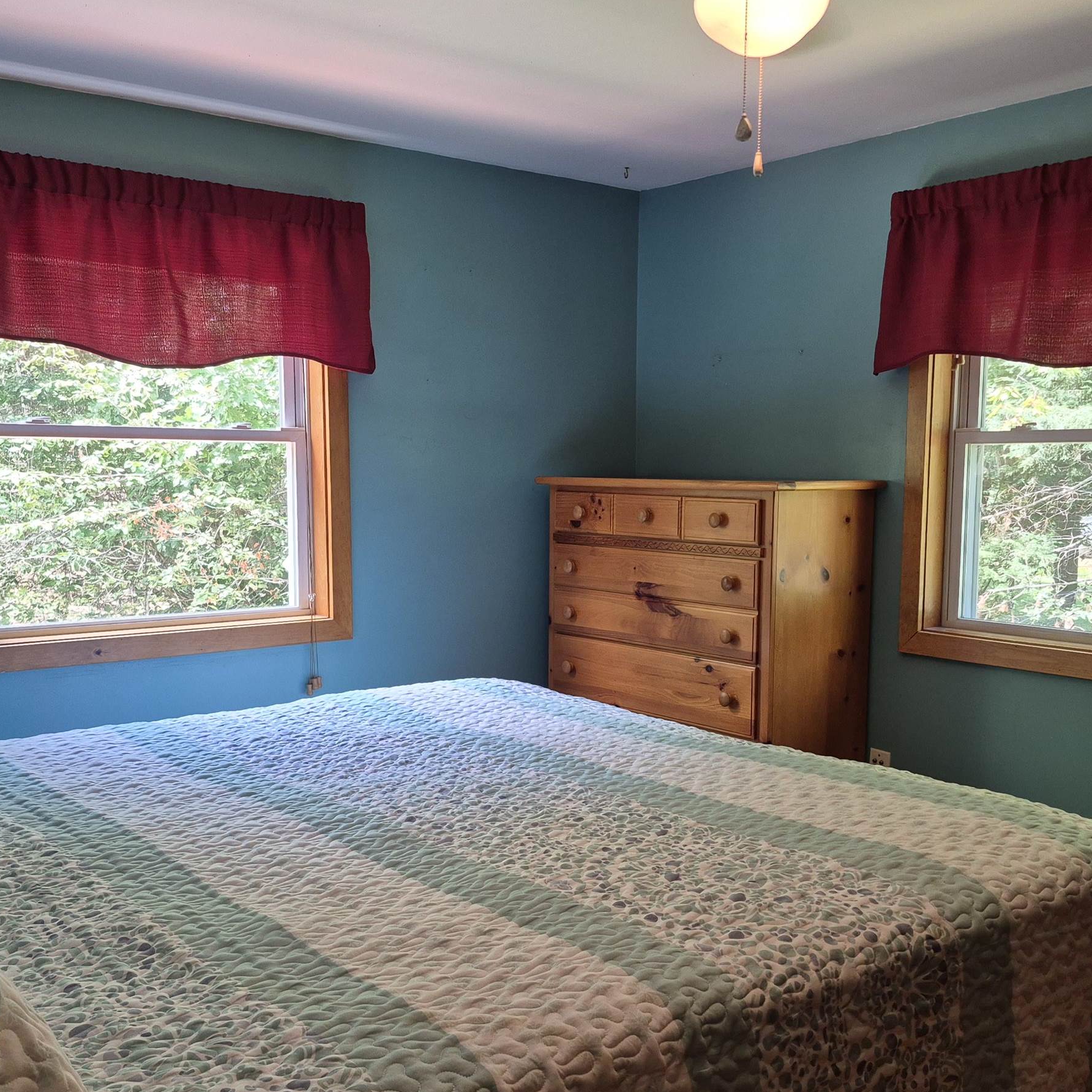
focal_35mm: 35
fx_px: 1249
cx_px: 583
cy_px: 624
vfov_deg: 47.1
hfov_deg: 47.2
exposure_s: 1/120
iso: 125
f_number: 1.8
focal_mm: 5.4
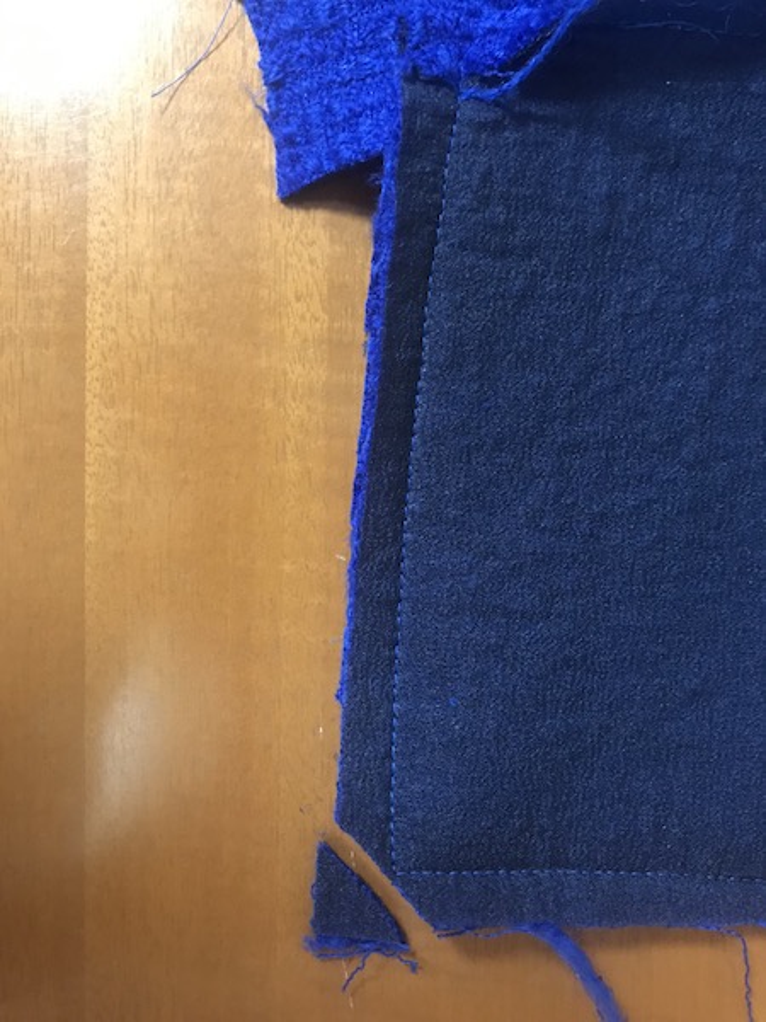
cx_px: 383
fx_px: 826
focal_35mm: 28
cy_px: 511
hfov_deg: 49.7
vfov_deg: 63.4
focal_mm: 3.99
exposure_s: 1/6
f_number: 1.8
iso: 100
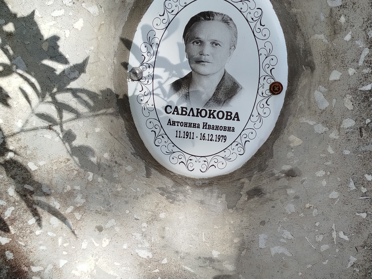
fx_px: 516
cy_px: 140
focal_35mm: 48
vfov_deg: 30.3
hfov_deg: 39.7
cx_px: 186
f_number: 1.7
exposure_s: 1/413
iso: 50
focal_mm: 5.31
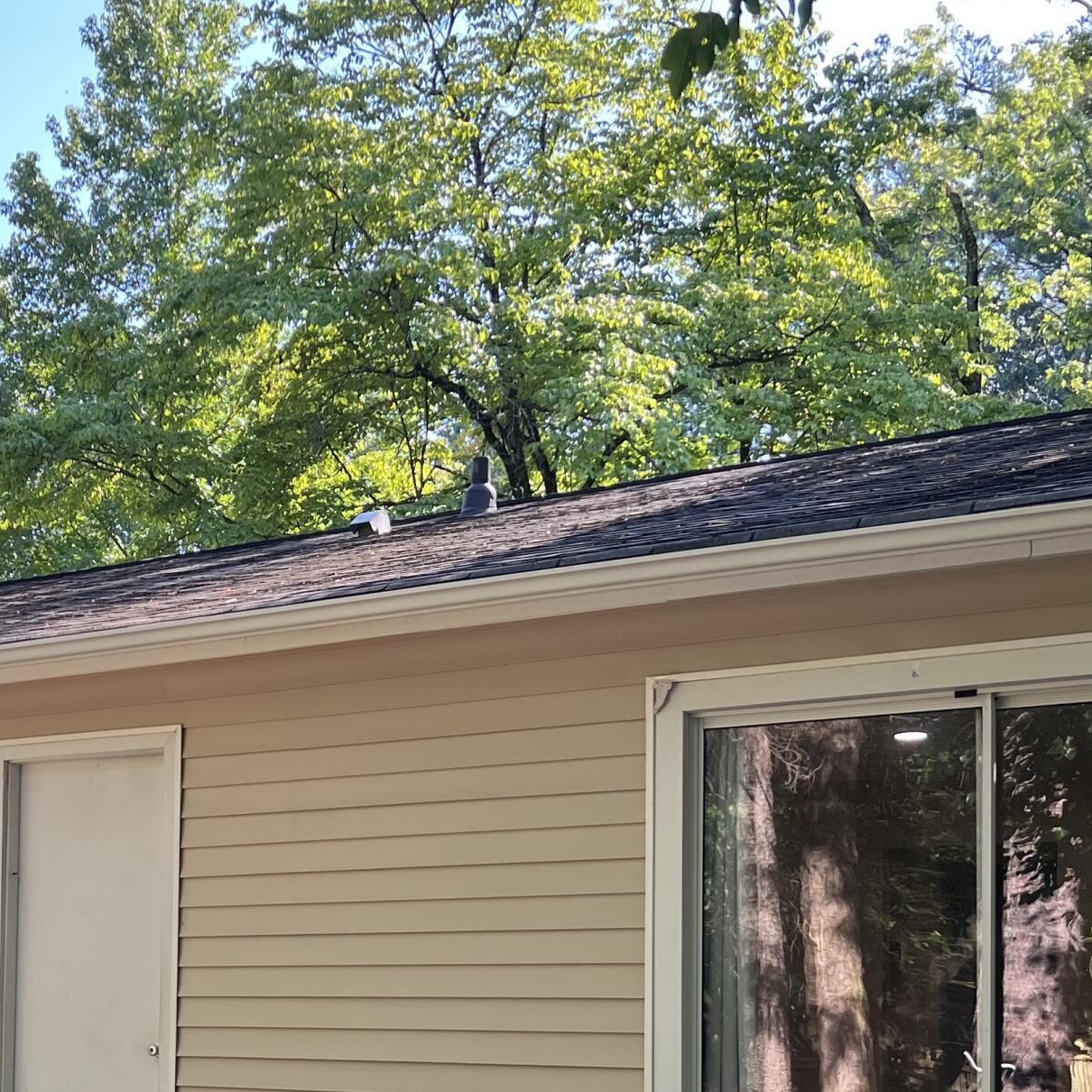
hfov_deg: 28.7
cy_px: 958
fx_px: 2034
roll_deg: -1.7
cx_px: 86
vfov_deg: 29.0
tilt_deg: +1.8
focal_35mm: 57
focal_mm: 5.7
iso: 50
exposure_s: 1/389
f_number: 1.5
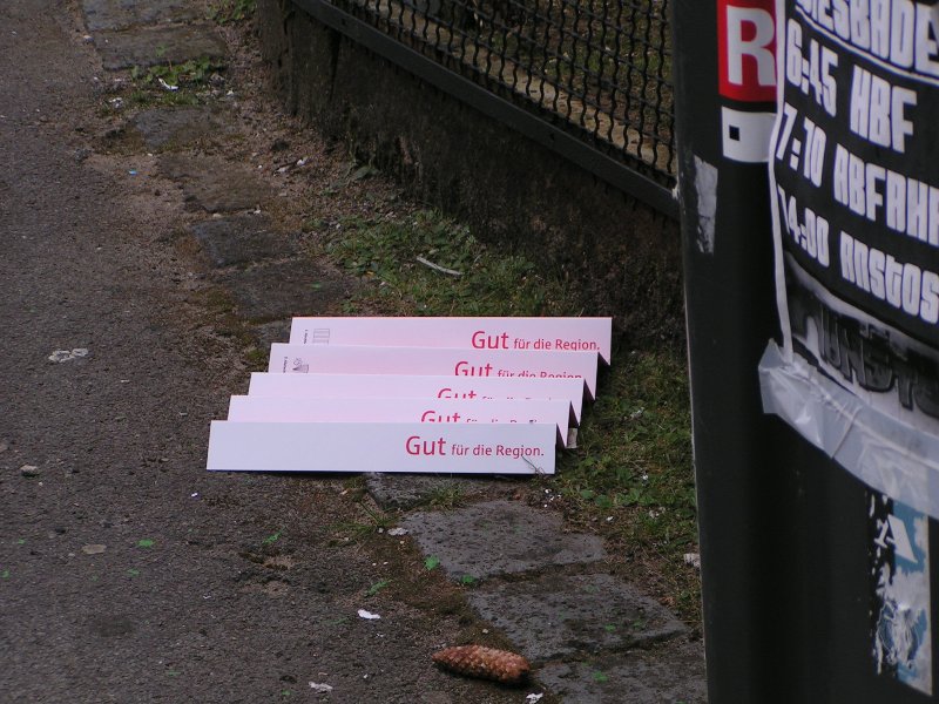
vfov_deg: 10.4
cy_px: 352
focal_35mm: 143
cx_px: 470
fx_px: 3879
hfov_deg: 13.8
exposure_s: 1/160
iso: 50
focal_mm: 21.9
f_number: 4.5
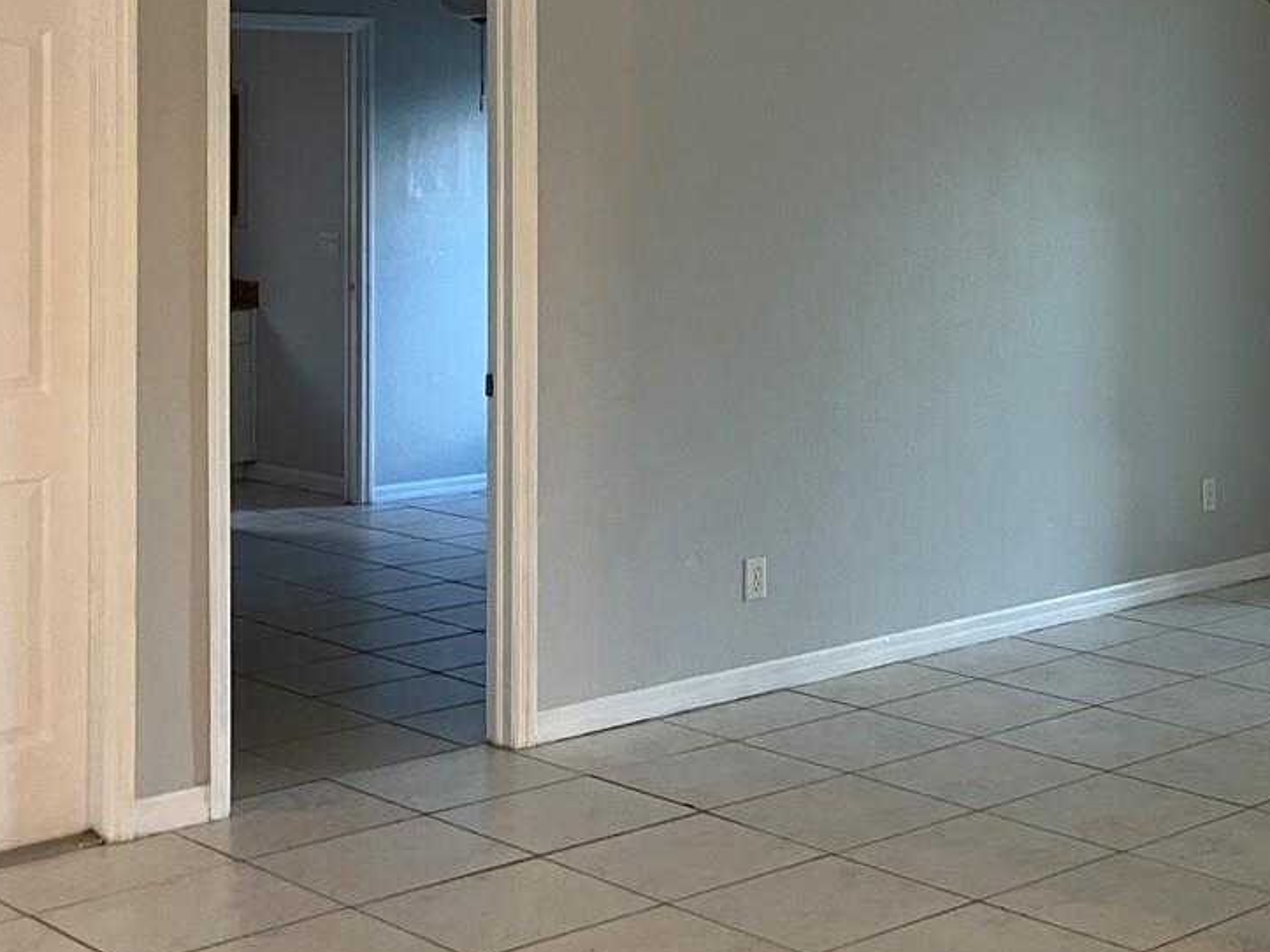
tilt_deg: +1.1
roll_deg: +0.2
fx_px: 2274
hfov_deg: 30.2
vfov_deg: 23.2
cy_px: 148
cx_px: 1072
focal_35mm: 62
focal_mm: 3.99
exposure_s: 1/60
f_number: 1.8
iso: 160
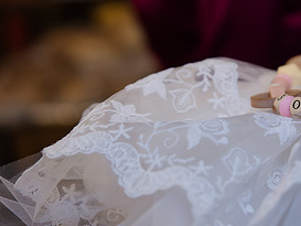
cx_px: 299
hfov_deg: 13.6
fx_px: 1244
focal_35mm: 143
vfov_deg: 10.4
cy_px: 139
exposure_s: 1/125
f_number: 3.5
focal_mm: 70
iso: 1000
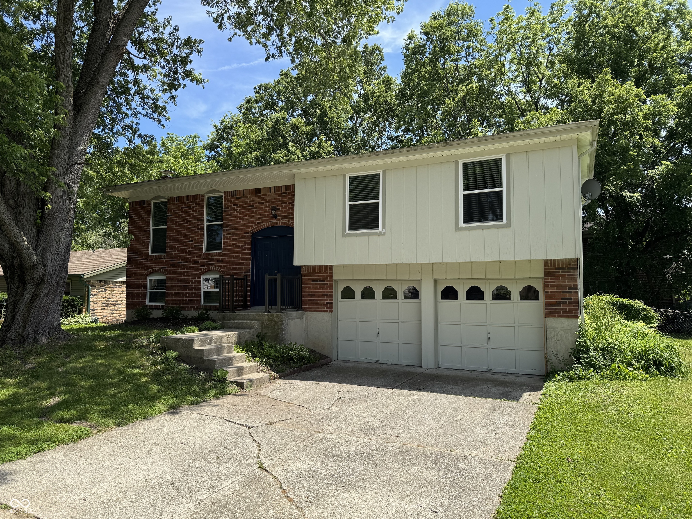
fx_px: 480
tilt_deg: +3.7
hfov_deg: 71.6
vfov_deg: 56.8
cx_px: 346
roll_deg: +0.1
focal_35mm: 24
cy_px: 260
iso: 80
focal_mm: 6.76
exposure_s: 1/2331
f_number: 1.78
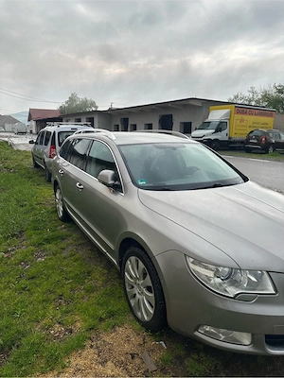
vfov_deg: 71.6
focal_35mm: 24
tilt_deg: -12.4
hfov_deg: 56.8
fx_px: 263
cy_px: 189
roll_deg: -1.0
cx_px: 142
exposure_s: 1/494
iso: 80
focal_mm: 6.86
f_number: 1.78
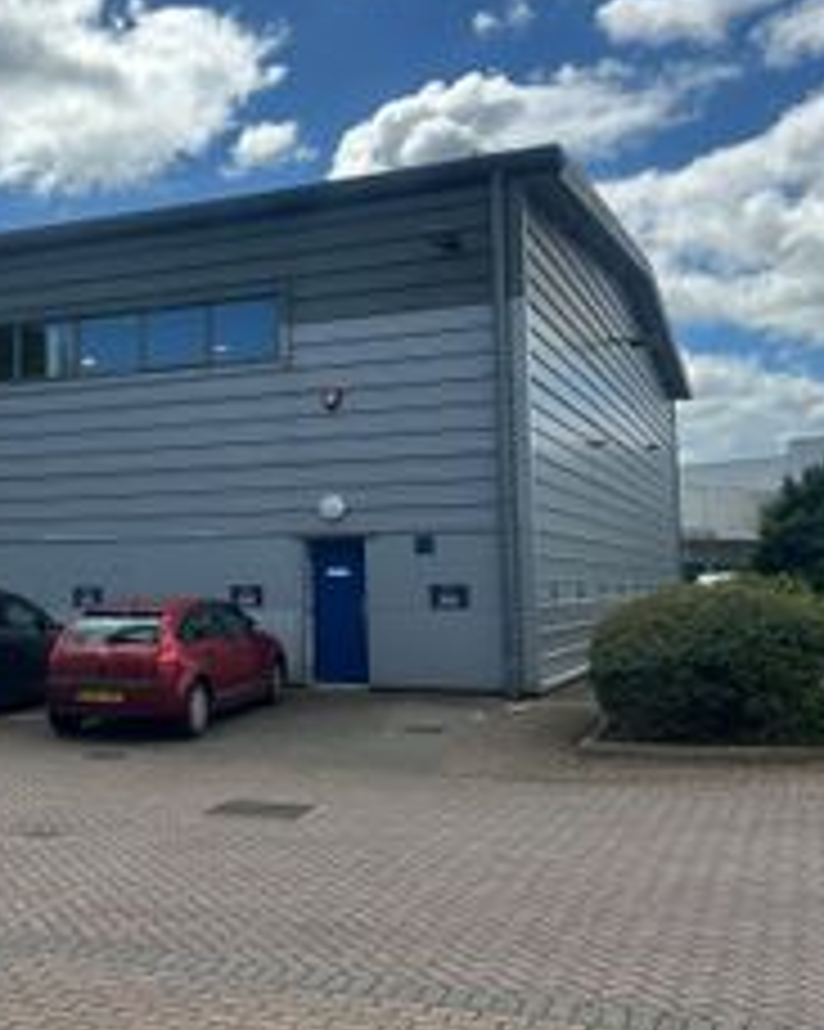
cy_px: 477
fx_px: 1251
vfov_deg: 44.8
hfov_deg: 35.5
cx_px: 189
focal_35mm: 41
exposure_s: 1/7042
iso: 80
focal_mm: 6.86
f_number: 1.78
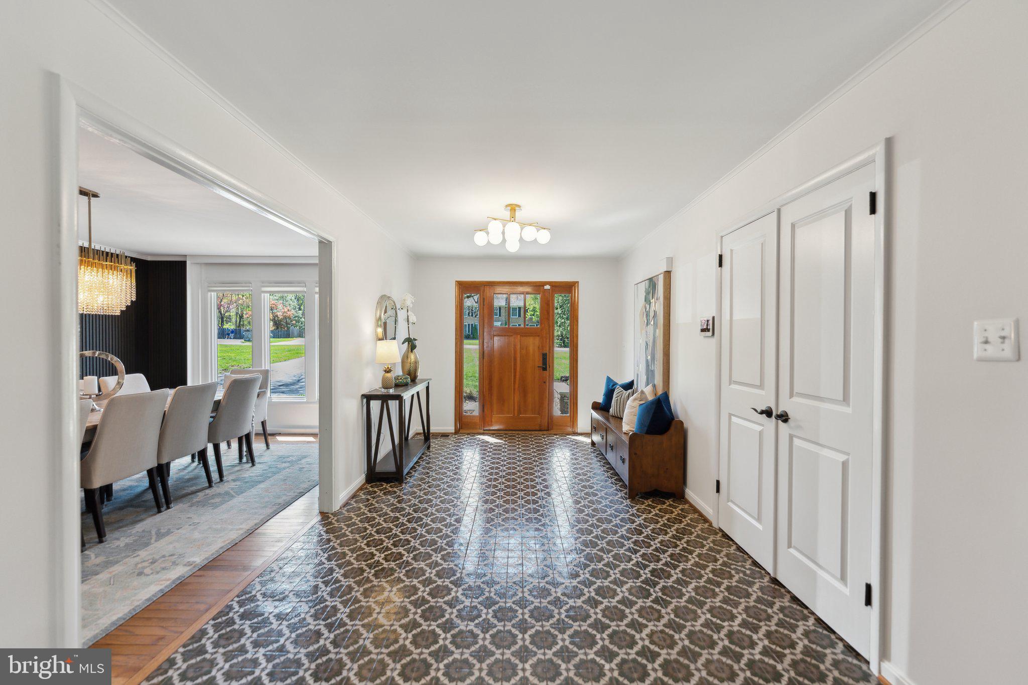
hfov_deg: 101.5
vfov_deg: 78.4
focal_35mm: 15
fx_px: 420
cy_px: 342
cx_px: 514
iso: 200
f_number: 2.8
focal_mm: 14.7
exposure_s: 1/100
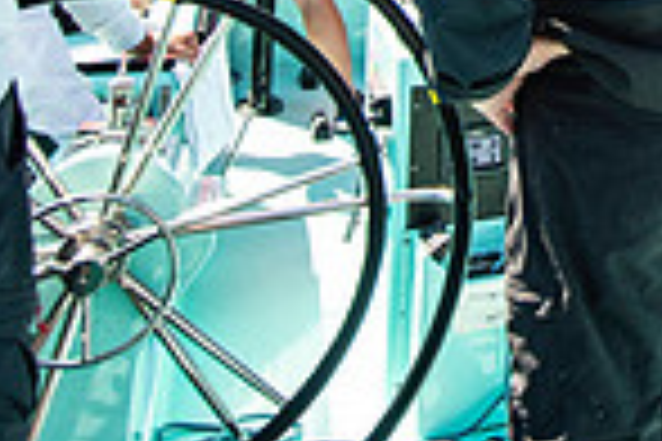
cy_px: -317
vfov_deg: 18.3
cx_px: 851
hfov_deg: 27.6
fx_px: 1122
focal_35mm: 61
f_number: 5.6
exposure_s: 1/640
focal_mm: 15
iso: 250
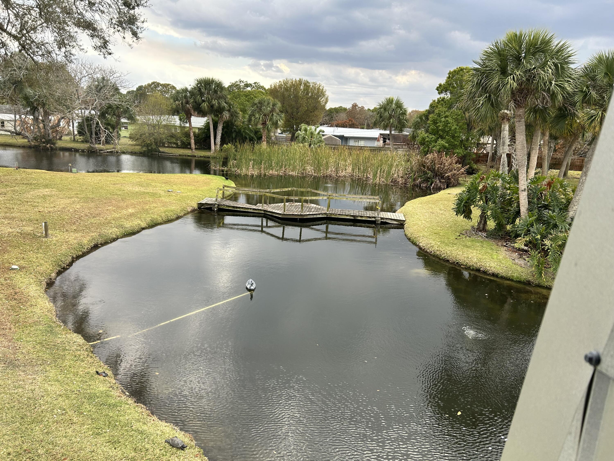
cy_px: 230
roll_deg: -3.1
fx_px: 461
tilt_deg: -13.2
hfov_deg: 67.3
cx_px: 307
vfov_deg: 53.1
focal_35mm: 26
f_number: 1.5
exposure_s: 1/840
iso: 50
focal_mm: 5.7
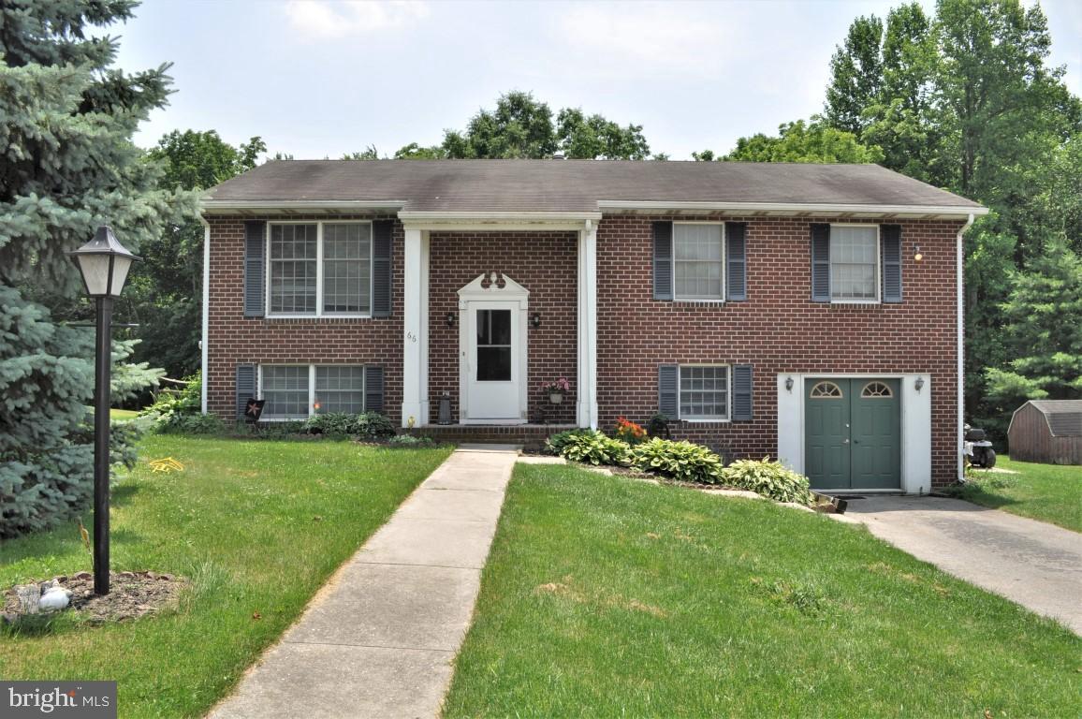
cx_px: 541
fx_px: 811
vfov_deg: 47.8
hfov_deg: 67.4
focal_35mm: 27
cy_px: 360
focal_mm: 18
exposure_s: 1/200
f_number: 13
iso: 200
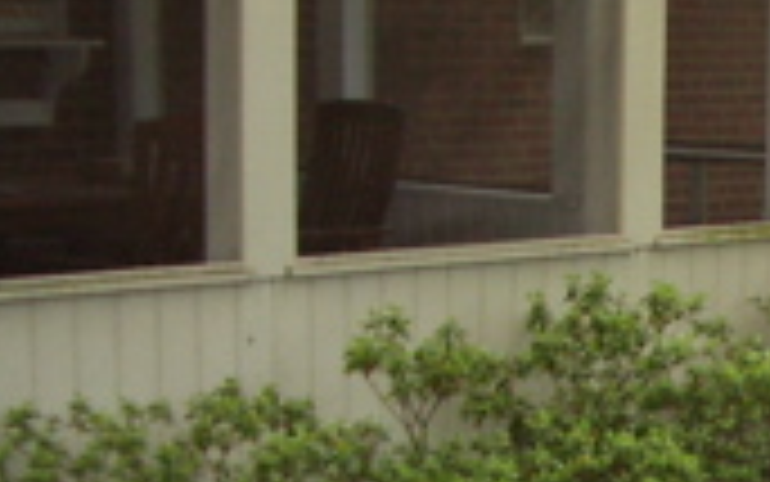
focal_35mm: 123
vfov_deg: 10.5
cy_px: 590
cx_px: 1175
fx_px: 2582
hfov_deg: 15.6
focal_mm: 5.8
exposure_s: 1/60
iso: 200
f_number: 2.6
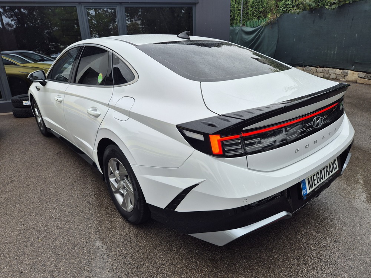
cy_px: 139
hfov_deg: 73.9
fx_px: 247
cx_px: 186
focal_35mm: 23
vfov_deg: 58.9
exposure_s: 1/488
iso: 25
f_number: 1.8
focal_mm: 5.4
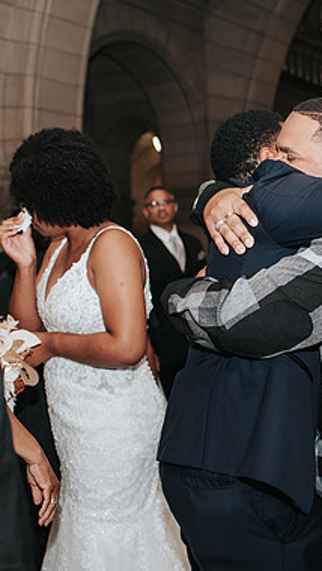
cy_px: 289
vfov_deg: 37.2
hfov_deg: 21.0
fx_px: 849
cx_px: 296
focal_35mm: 56
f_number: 3.2
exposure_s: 1/125
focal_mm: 35
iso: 1000
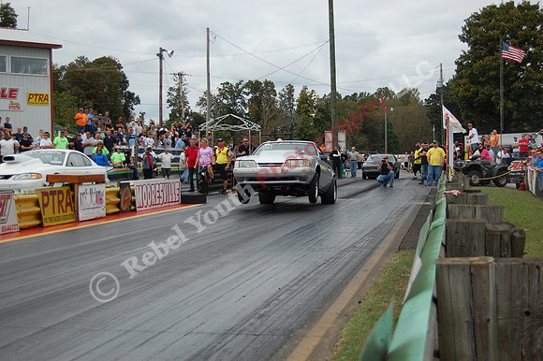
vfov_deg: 23.8
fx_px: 859
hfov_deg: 35.1
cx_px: 272
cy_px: 180
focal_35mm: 57
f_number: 5
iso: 320
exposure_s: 1/1000
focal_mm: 38
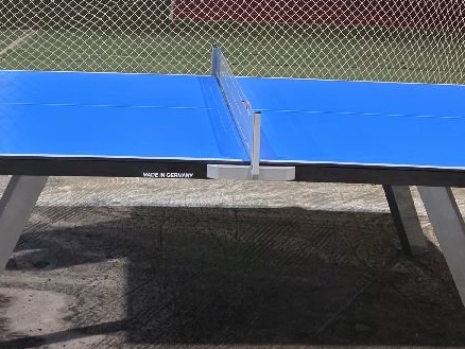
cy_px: -18
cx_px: 236
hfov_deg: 30.7
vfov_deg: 22.2
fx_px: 847
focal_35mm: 63
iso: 1000
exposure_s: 1/100
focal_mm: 6.5
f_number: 1.4
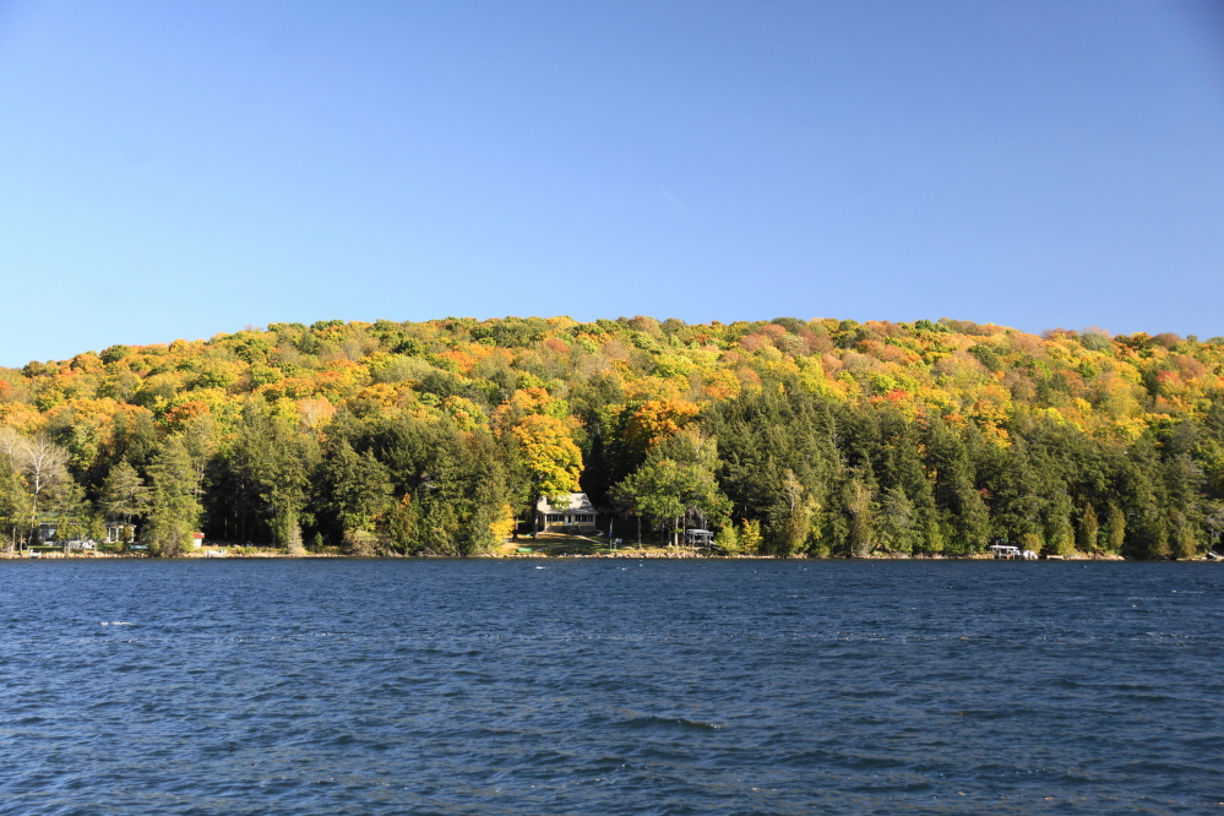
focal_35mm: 52
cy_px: 408
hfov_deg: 37.9
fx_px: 1785
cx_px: 612
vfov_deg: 25.8
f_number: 5.6
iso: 100
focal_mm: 35
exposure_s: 1/100
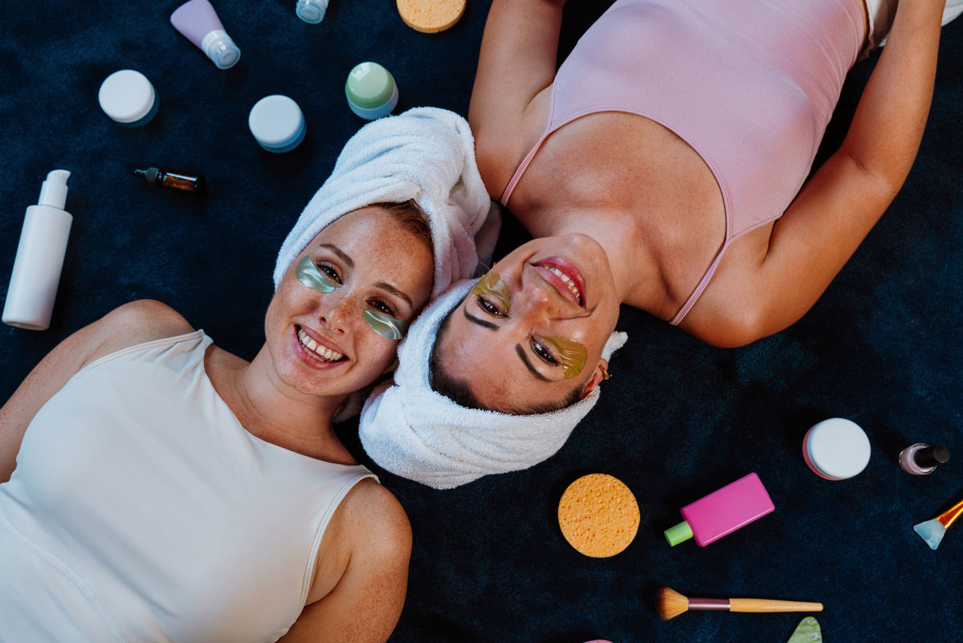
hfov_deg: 54.8
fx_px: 928
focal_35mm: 35
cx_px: 482
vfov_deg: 38.2
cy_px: 322
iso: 250
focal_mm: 34.7
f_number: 4
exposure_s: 1/320
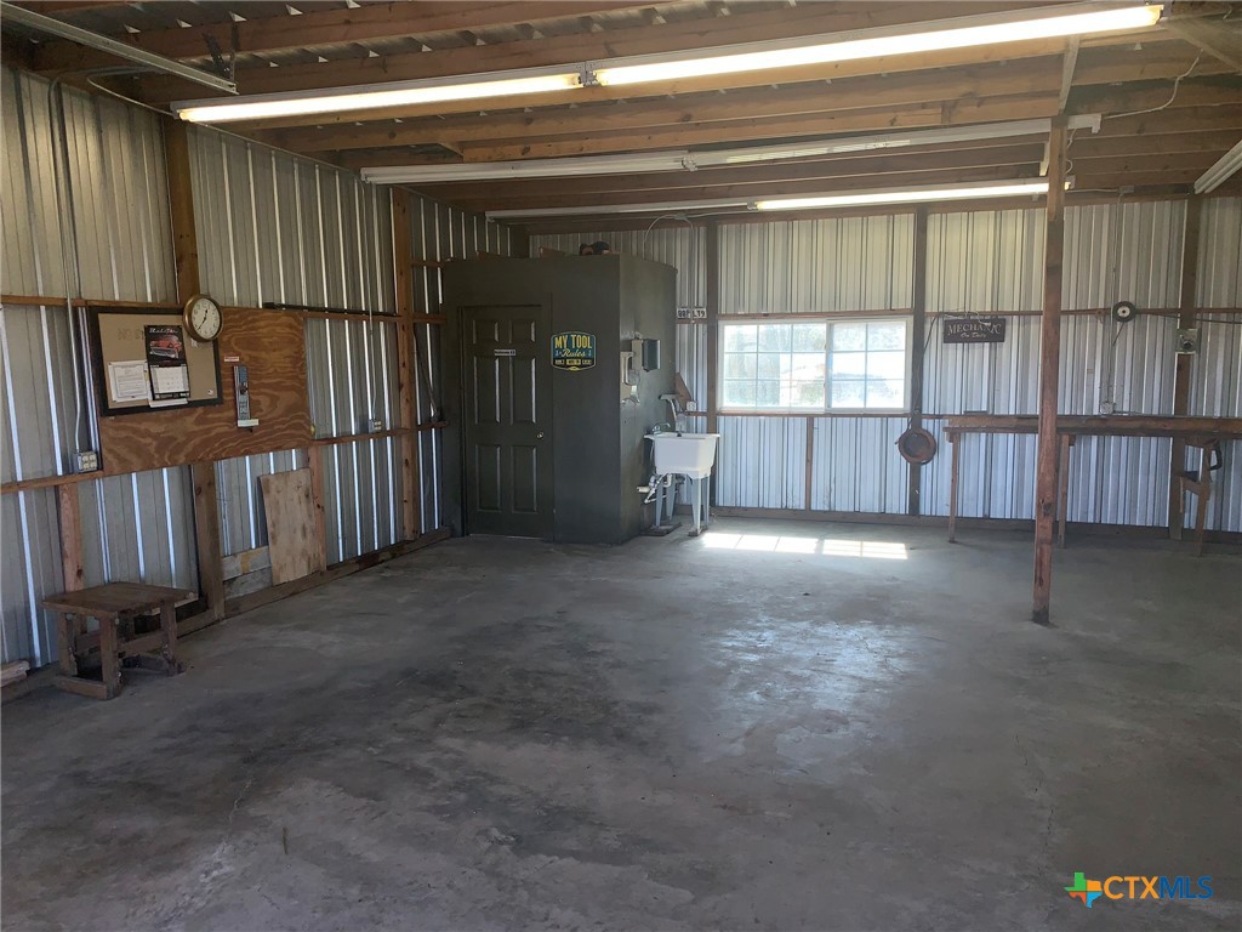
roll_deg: +0.0
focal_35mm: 26
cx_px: 621
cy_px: 466
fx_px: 933
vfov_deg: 53.1
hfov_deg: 67.3
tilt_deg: -6.5
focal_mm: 4.25
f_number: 1.8
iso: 25
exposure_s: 1/150
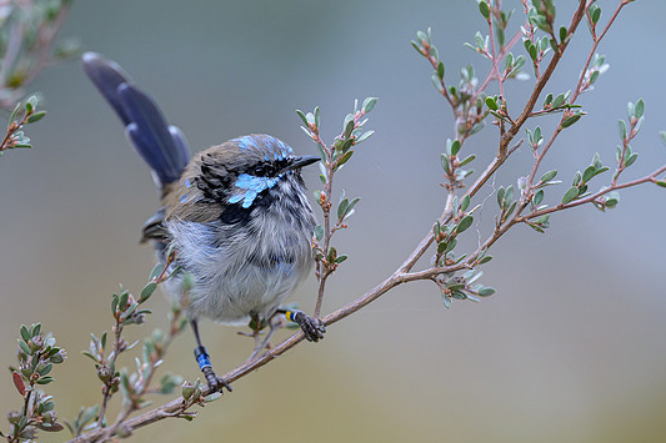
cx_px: 339
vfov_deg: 2.0
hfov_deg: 3.1
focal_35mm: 676
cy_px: 202
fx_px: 12501
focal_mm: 400
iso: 720
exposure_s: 1/2000
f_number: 2.8
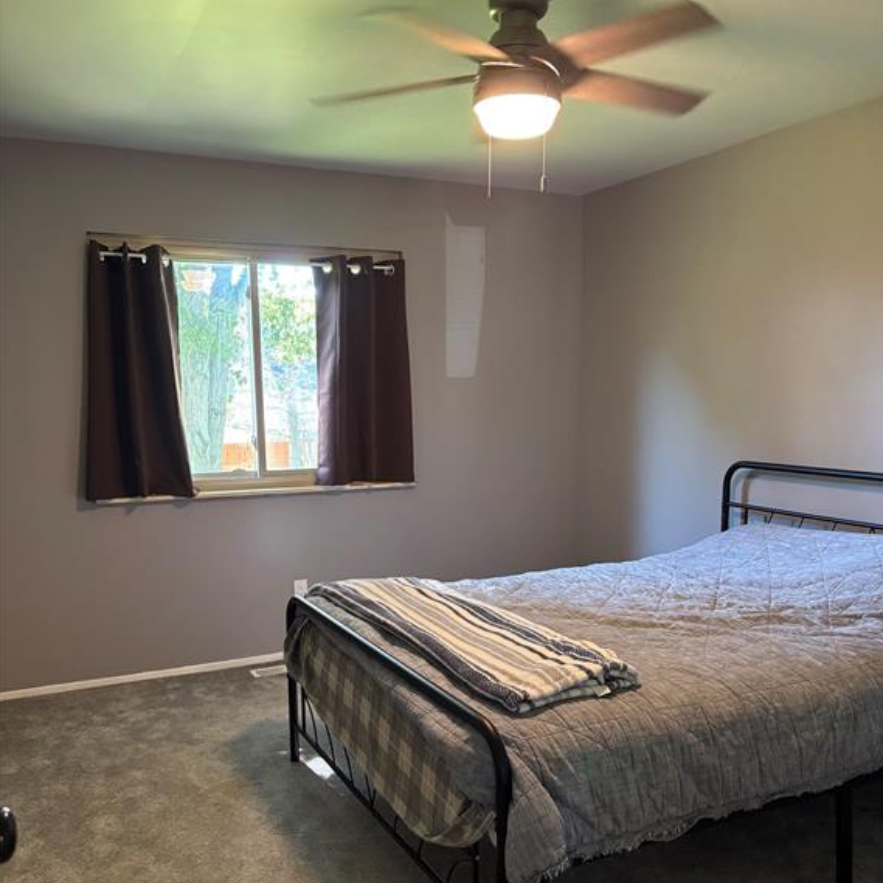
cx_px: 444
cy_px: 518
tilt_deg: -8.9
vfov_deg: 52.3
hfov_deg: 52.5
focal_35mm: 31
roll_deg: -0.7
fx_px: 895
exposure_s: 1/60
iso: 500
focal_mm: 5.96
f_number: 1.6
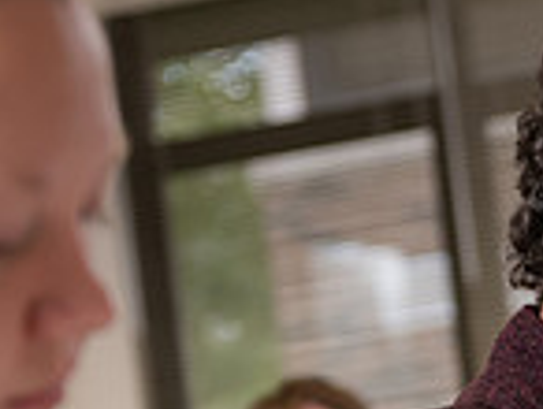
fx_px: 3111
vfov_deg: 7.4
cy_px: 534
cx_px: 677
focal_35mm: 198
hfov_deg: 9.8
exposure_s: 1/200
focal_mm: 52
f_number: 3.2
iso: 500
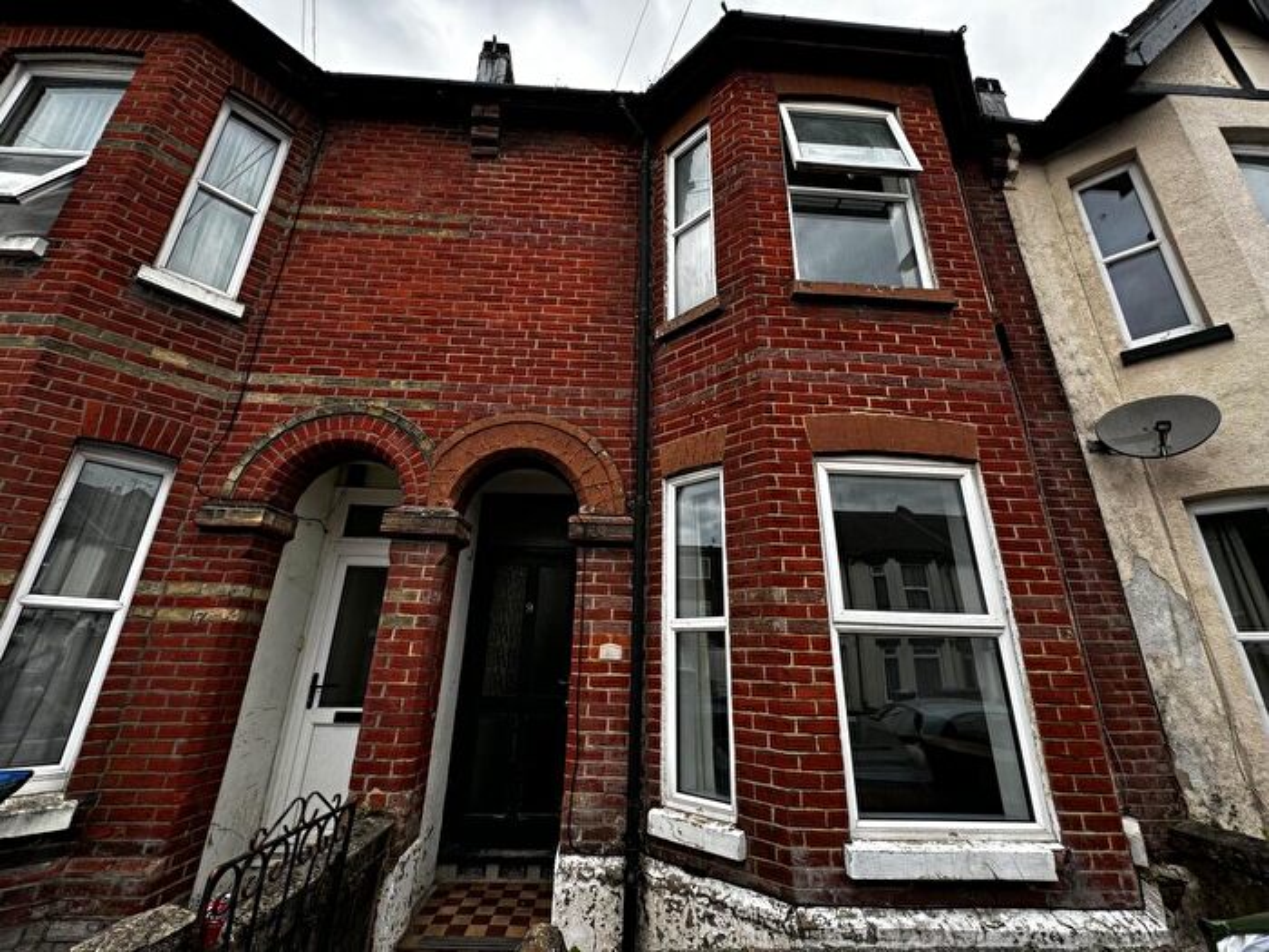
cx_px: 634
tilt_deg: +20.6
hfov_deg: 102.1
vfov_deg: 85.7
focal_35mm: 14
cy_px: 476
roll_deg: -1.3
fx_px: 513
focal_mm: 2.22
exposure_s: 1/375
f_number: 2.2
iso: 40
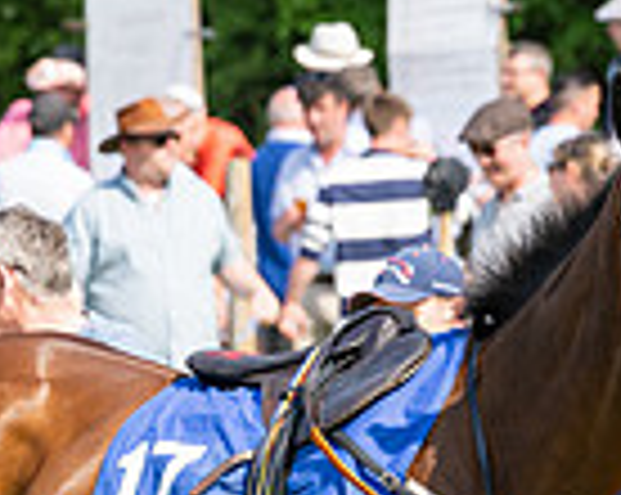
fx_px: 13526
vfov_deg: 2.1
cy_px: 531
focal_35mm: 737
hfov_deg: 2.6
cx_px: 529
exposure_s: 1/800
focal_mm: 160
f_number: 5
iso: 200
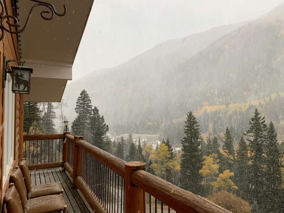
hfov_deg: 67.3
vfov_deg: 53.0
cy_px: 106
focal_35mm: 26
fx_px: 213
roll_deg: +2.3
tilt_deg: +2.2
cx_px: 142
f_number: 1.8
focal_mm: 4.25
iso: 32
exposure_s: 1/122
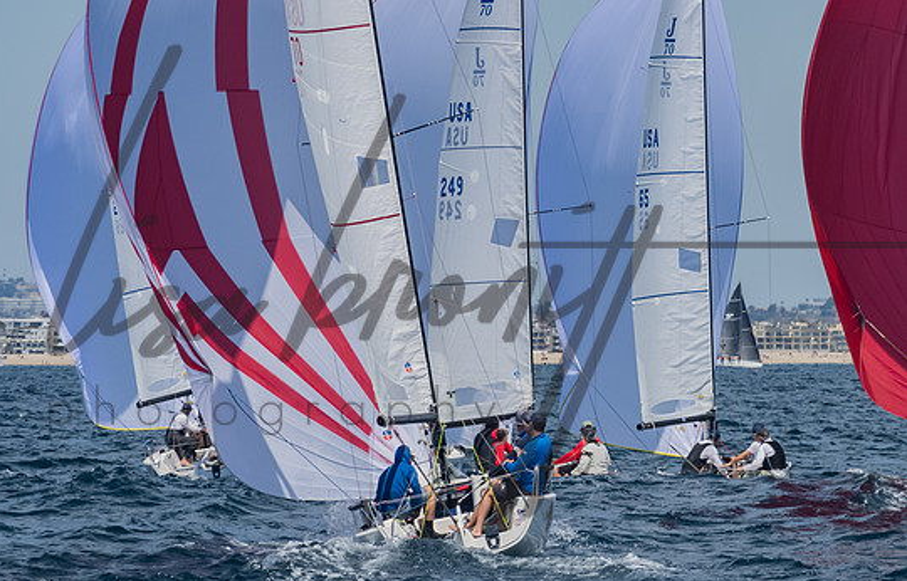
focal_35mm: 361
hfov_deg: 5.8
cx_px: 497
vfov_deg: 3.7
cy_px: 345
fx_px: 8987
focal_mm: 190
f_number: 14
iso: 640
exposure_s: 1/1000
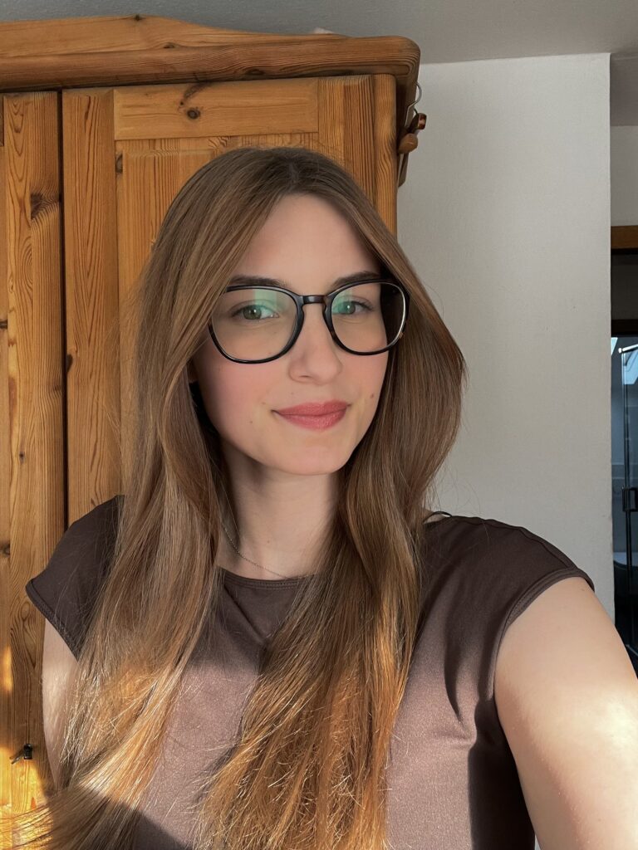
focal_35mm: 30
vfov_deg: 60.0
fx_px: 737
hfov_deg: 46.8
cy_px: 425
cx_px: 319
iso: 100
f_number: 2.2
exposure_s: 1/62
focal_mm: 2.71
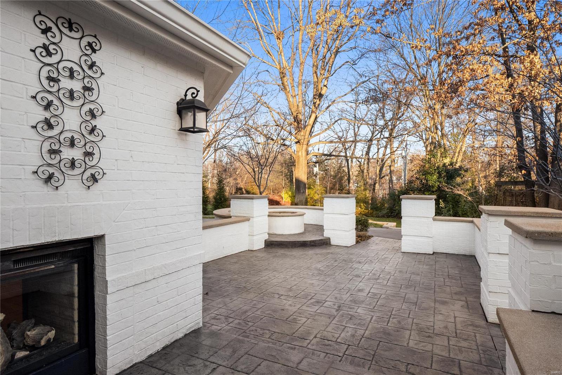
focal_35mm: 20
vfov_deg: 61.9
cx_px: 281
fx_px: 312
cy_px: 188
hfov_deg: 84.0
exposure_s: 1/160
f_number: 8
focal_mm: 10
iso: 400
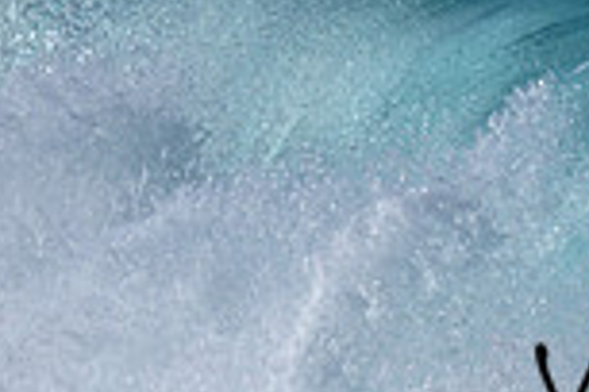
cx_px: 932
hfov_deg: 0.7
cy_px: 371
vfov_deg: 0.5
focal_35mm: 3039
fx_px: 49718
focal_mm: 800
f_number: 6.3
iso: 140
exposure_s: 1/2000
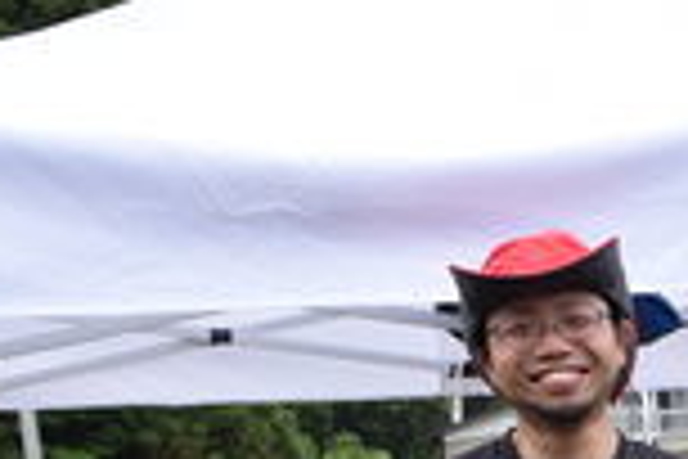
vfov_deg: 11.7
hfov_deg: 17.3
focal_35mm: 106
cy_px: 896
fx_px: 2026
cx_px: 1039
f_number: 8
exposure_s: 1/250
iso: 400
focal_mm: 18
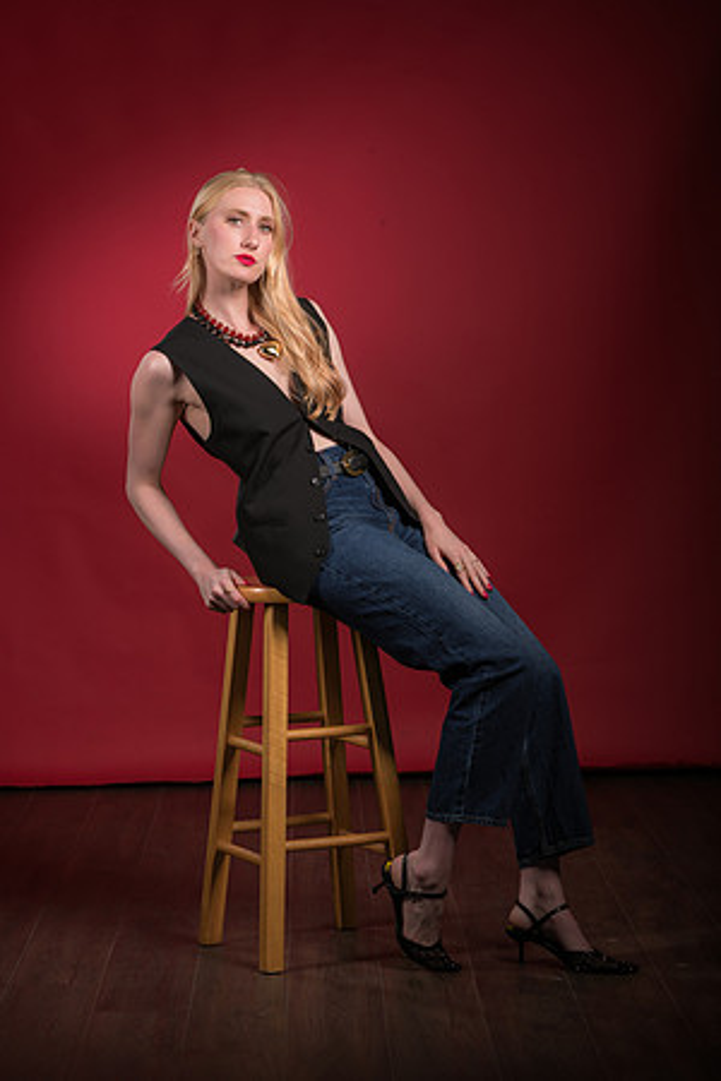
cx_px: 360
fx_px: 3154
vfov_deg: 19.5
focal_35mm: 105
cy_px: 540
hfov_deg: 13.0
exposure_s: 1/250
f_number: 9
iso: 100
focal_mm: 105
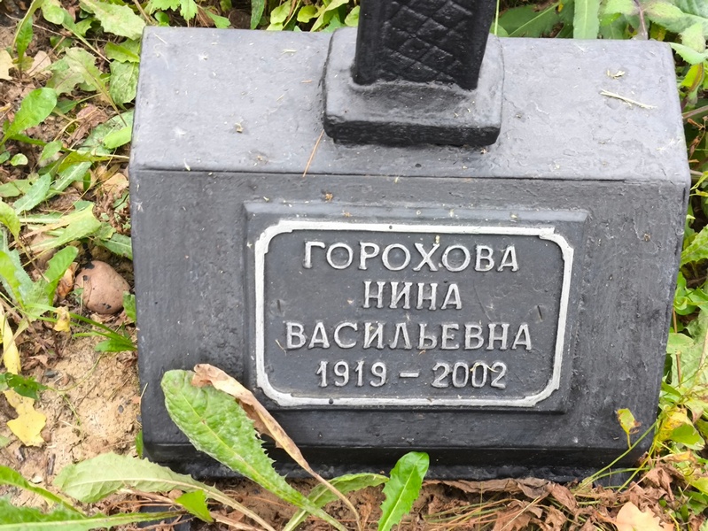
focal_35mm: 50
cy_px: 266
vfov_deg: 29.1
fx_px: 1023
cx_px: 354
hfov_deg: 38.2
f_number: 1.7
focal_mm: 4.71
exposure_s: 1/60
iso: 125
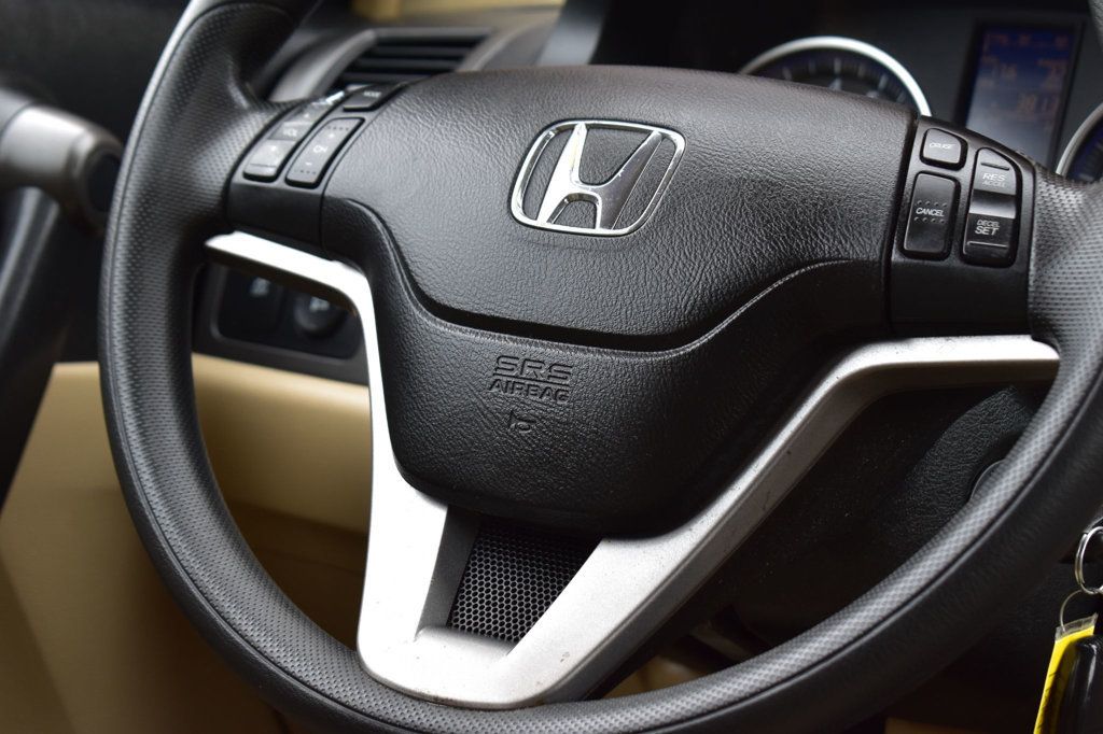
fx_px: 2527
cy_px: 367
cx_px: 552
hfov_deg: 24.6
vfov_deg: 16.5
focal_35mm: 82
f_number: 8
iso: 400
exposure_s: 1/50
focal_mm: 55
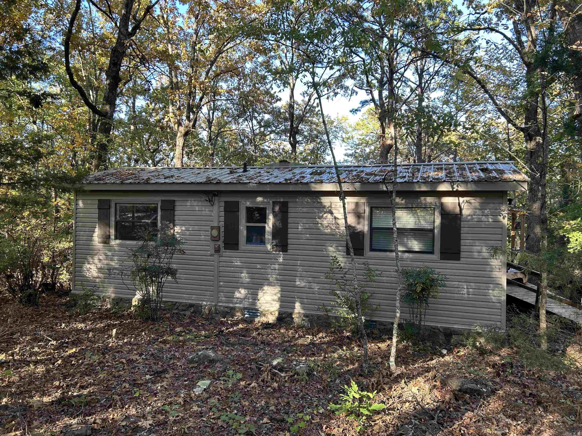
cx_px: 291
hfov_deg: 67.3
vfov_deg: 53.1
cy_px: 218
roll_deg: -0.8
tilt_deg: -0.8
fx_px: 437
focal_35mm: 26
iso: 50
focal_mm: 5.7
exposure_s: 1/163
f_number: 1.5
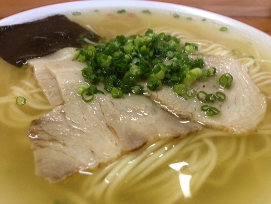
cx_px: 136
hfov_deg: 55.4
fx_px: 258
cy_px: 102
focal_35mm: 33
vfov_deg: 42.9
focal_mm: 4.13
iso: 200
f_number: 2.4
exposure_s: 1/20
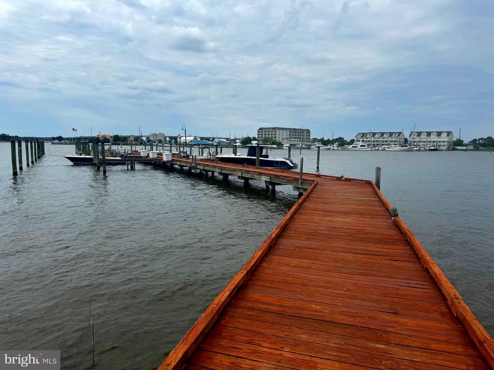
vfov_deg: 56.8
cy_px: 185
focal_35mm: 24
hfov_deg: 71.6
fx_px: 343
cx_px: 247
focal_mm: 6.76
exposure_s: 1/7937
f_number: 1.78
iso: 80
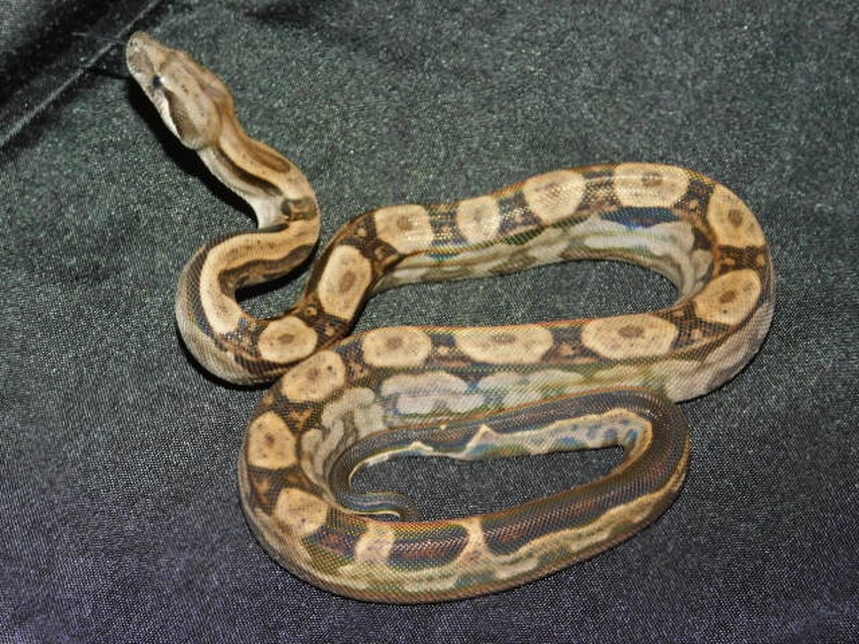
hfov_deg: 19.8
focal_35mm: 99
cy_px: 322
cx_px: 430
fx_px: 2457
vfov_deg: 14.9
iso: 200
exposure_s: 1/60
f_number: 4.6
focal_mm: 17.6
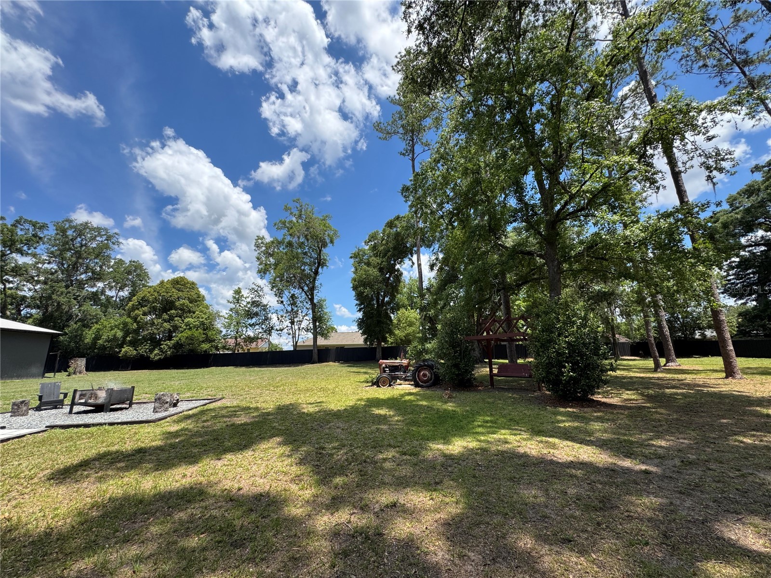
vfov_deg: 85.7
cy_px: 289
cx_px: 386
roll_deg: +0.5
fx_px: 312
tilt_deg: +13.3
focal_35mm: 14
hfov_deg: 102.1
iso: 50
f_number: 2.2
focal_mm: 2.22
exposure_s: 1/1299
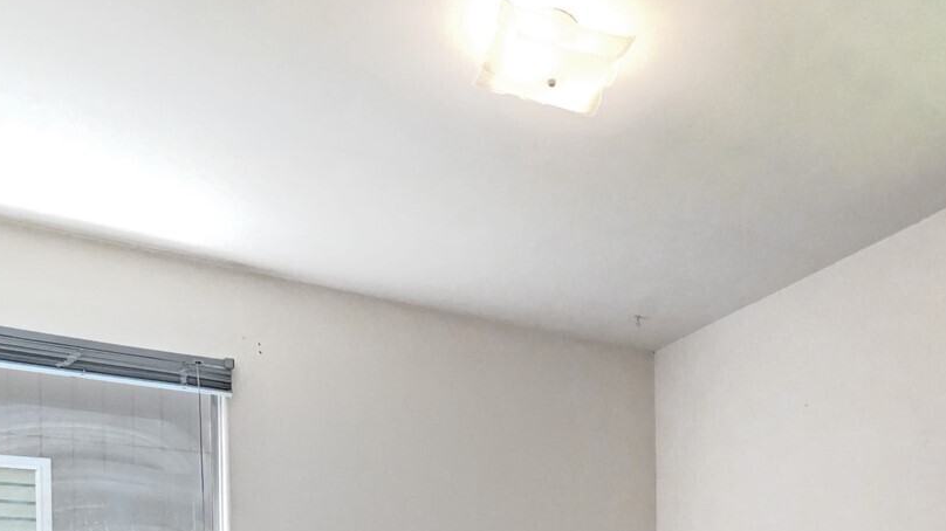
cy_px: 649
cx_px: 664
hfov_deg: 57.6
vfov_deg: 30.0
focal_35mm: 33
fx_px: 828
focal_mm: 10
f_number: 11
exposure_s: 1/25
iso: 3200
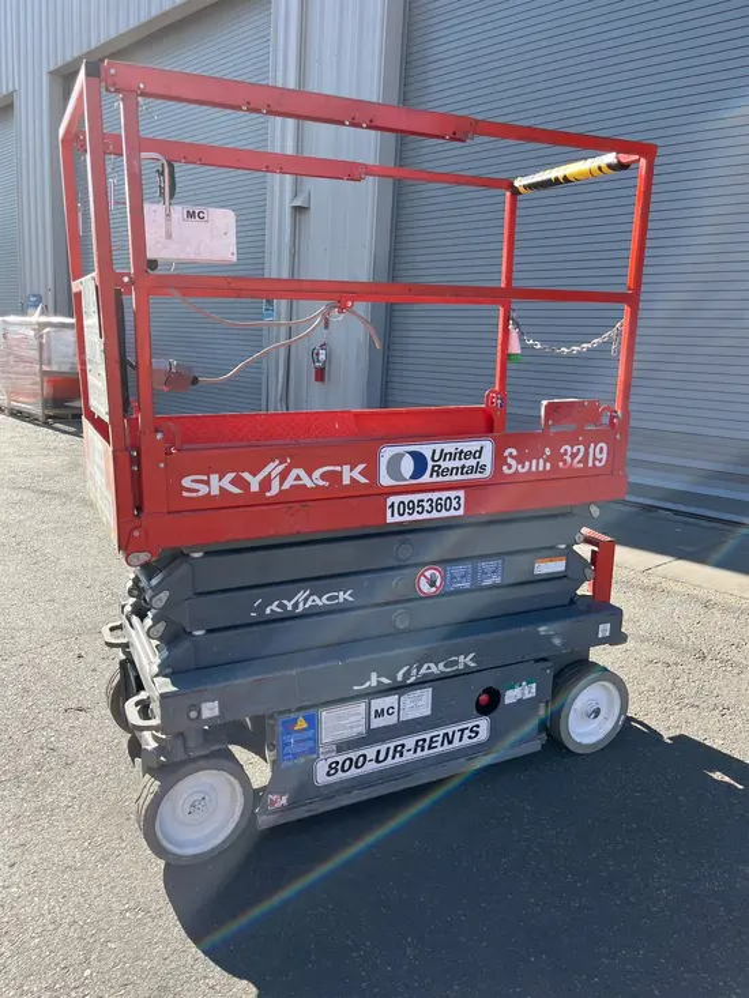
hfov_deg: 53.1
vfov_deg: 67.3
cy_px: 499
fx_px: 750
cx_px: 374
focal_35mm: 26
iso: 50
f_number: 1.6
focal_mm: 5.1
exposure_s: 1/878
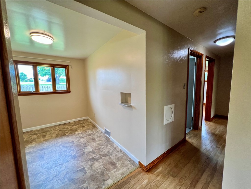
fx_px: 94
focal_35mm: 13
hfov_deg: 106.2
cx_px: 126
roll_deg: +0.9
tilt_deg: -6.5
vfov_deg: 89.9
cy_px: 94
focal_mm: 1.57
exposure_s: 1/120
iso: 160
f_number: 1.8
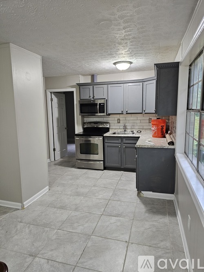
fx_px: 181
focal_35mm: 23
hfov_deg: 58.9
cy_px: 136
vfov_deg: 73.9
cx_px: 102
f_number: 1.7
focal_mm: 6.3
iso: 500
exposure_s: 1/60
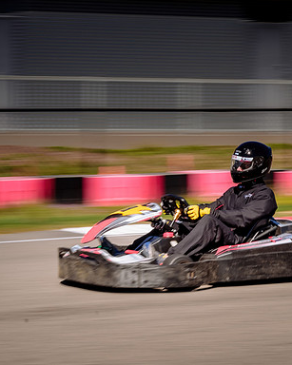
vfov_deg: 14.1
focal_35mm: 137
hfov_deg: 11.3
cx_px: 128
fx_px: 1481
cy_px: 199
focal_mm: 70
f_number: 14
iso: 64
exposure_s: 1/50
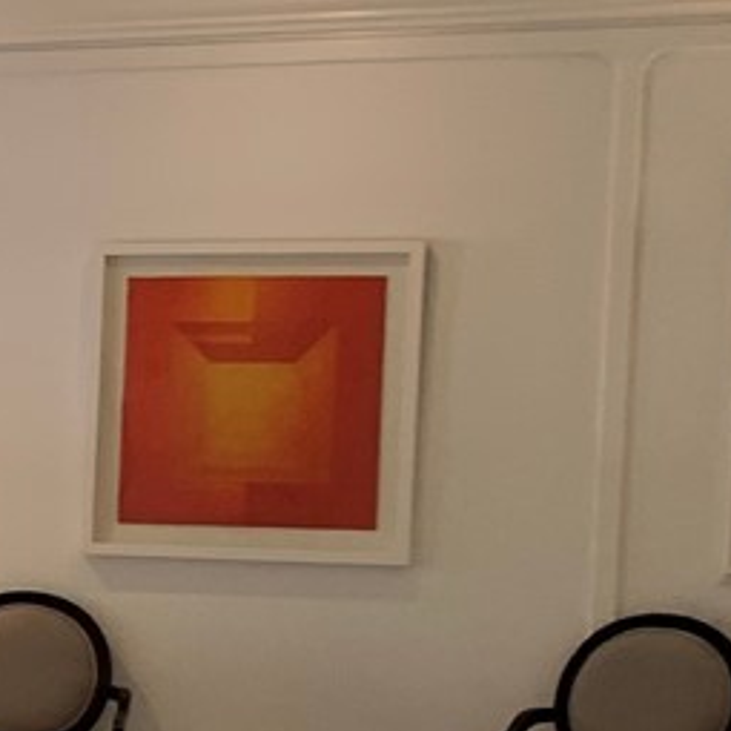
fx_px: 3440
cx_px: -1023
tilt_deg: -3.3
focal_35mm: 144
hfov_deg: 10.5
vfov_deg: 12.0
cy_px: 731
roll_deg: -0.6
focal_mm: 4.25
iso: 50
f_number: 1.8
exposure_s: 1/60
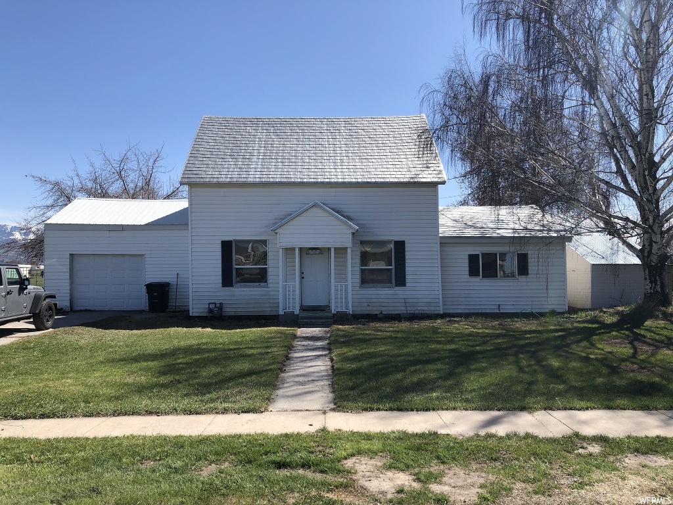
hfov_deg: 63.4
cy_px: 252
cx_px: 336
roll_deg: -0.3
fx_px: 544
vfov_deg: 49.7
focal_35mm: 28
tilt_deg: -0.4
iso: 20
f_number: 1.8
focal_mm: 3.99
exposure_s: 1/1946
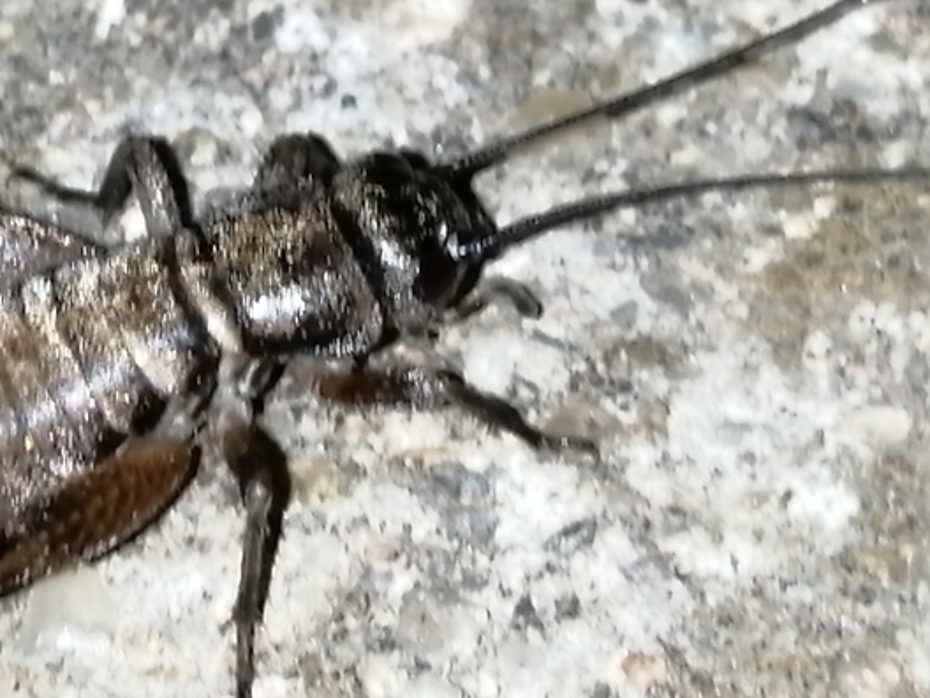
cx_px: 330
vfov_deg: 8.8
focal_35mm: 168
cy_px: 307
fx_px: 4514
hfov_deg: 11.8
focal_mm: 3.46
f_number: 1.8
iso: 80
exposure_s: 1/33.3
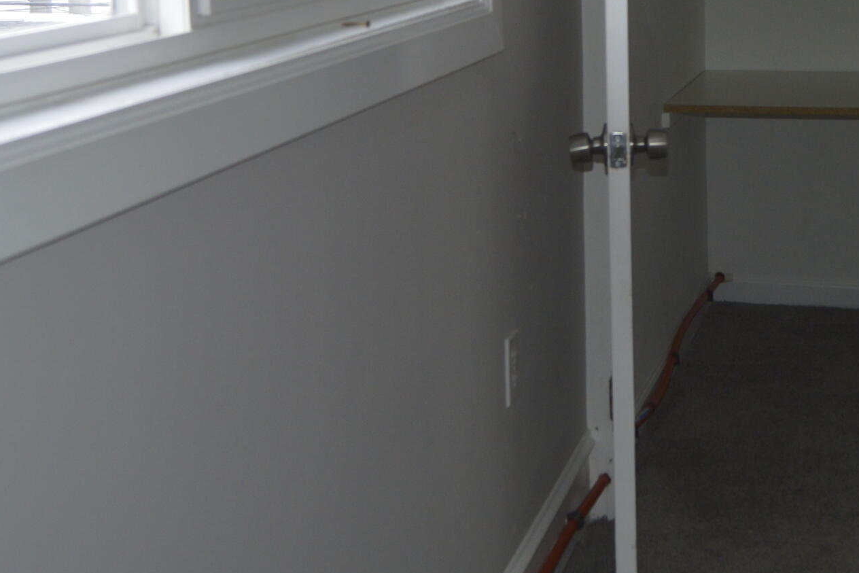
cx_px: 724
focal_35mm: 64
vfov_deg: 20.9
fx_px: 1527
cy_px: 81
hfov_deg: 30.4
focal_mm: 18
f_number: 3.5
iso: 450
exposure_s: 1/60
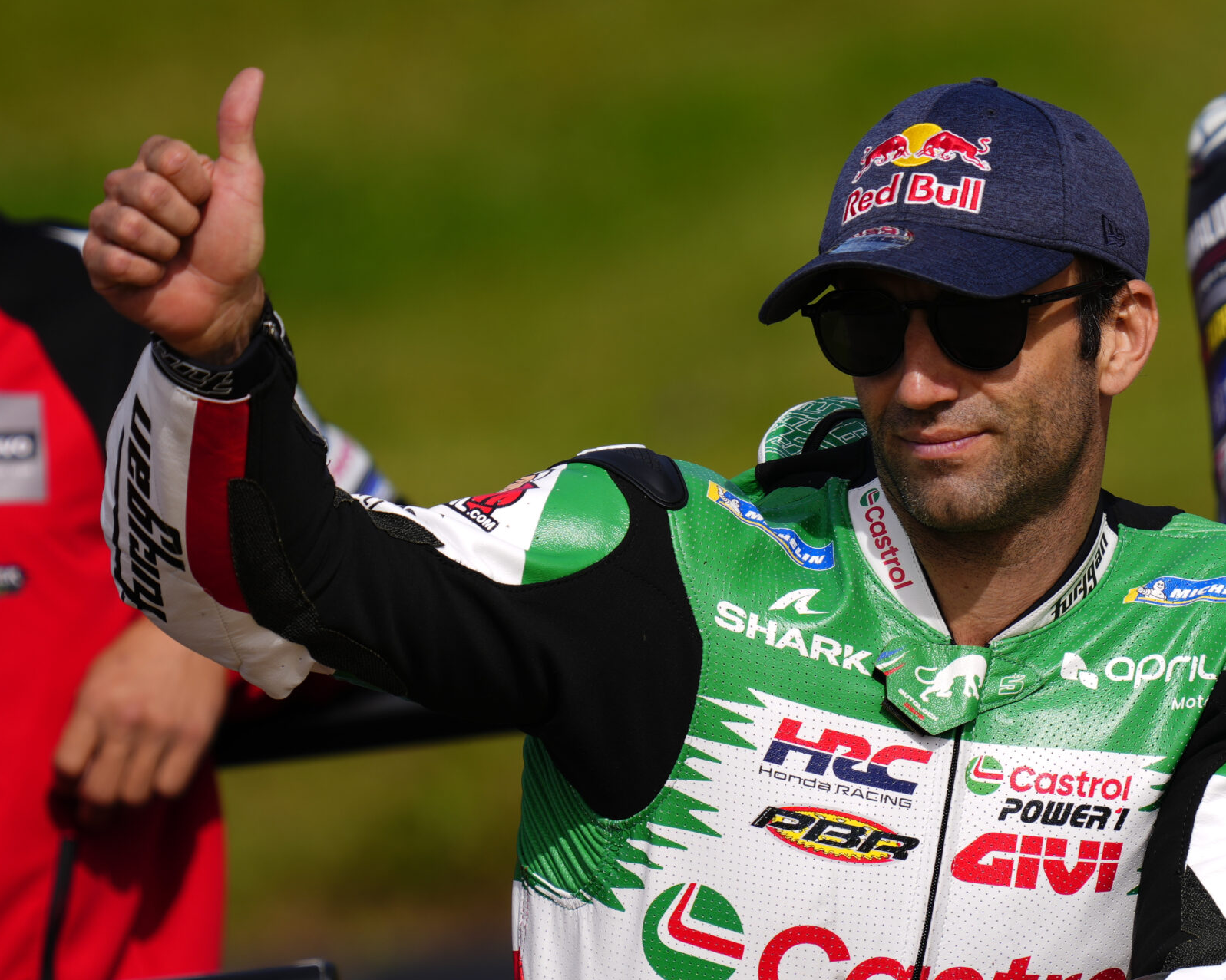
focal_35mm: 632
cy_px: 490
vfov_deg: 2.4
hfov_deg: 3.1
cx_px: 696
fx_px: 22928
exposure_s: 1/640
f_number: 4.5
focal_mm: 560
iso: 50
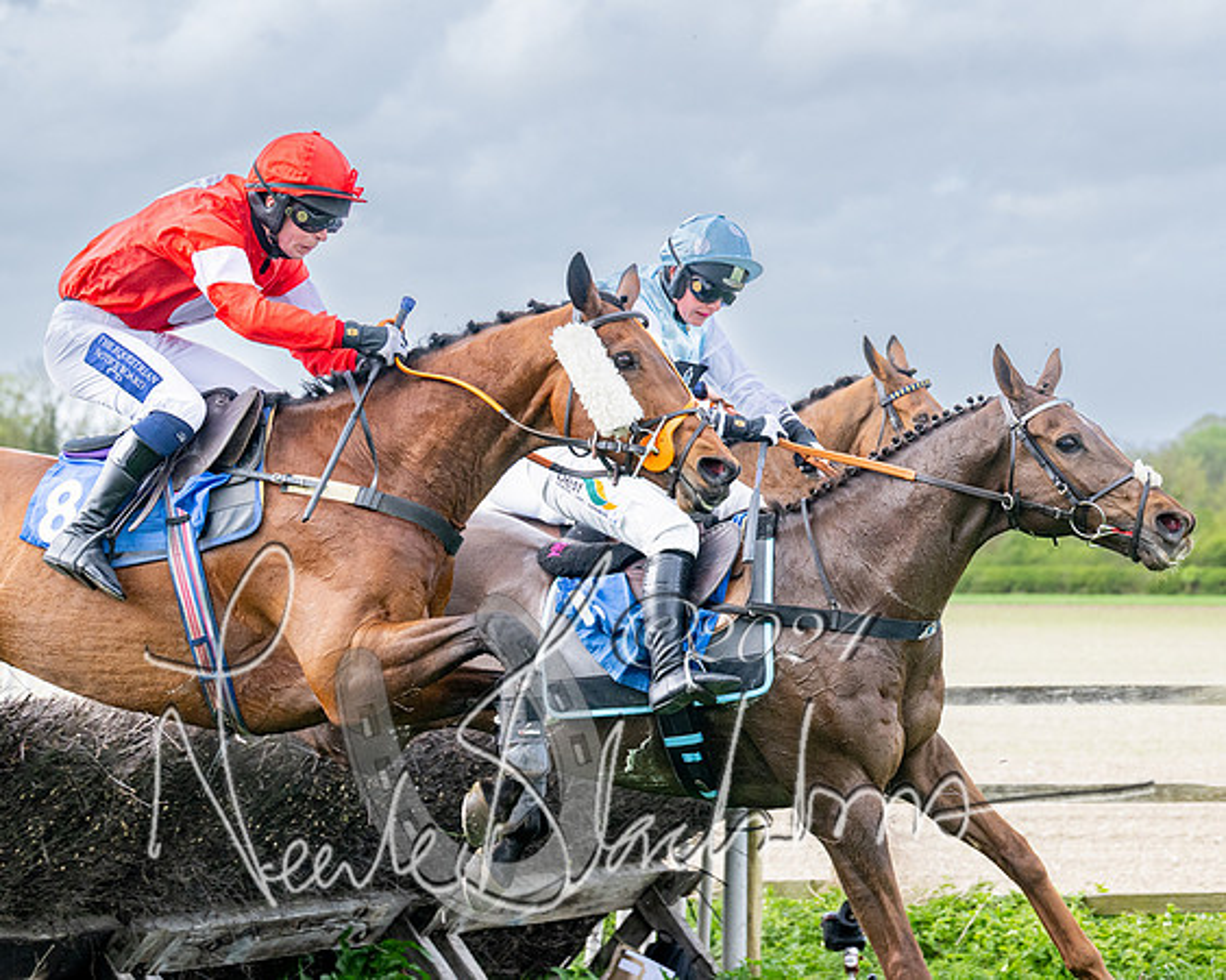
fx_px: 4291
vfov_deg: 13.0
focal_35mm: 118
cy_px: 490
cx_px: 696
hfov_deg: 16.3
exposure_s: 1/1600
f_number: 4
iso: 400
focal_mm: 70
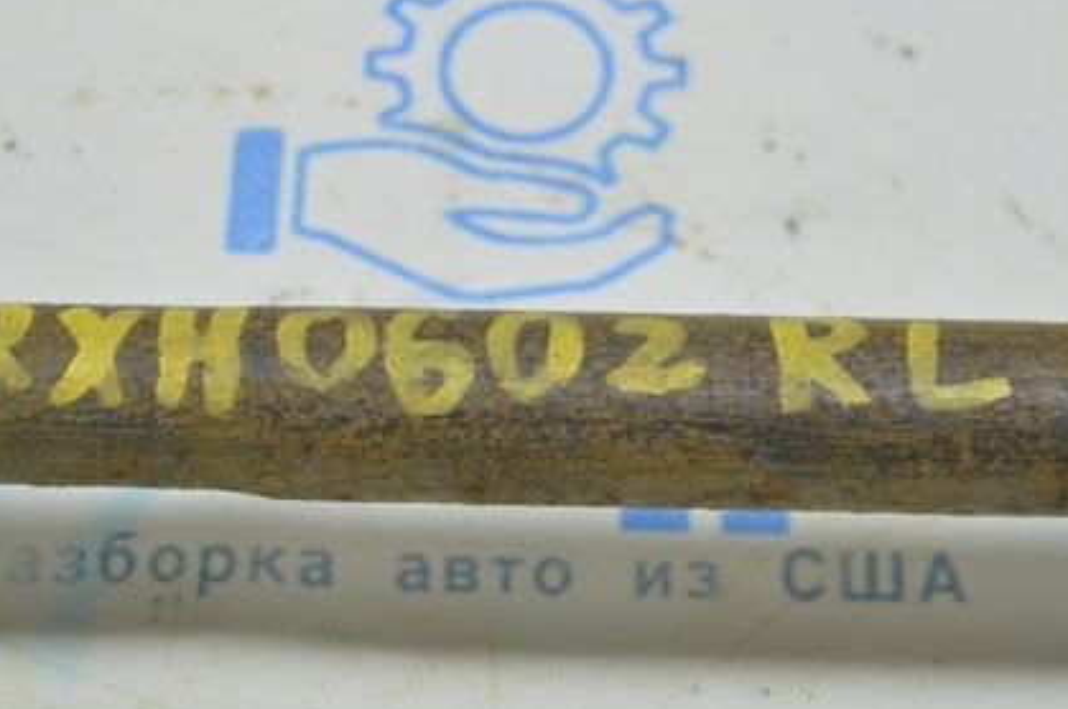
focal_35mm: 110
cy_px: 267
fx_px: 3258
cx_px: 444
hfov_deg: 18.6
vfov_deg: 12.4
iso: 400
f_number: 5.6
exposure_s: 1/25
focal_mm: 48
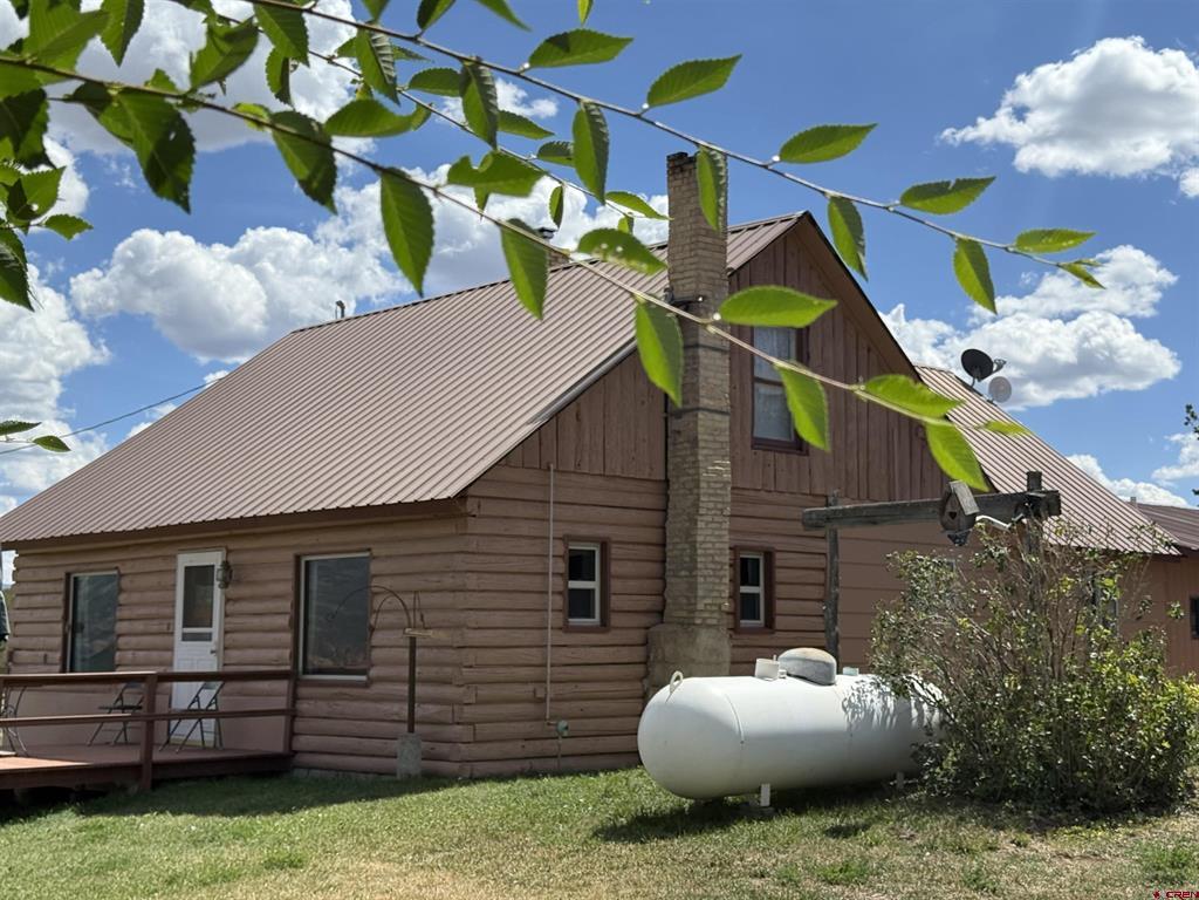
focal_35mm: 48
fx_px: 1663
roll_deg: -0.2
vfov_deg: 30.3
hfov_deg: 39.7
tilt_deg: +7.3
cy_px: 450
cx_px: 600
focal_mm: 6.76
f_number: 1.78
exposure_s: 1/6024
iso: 64
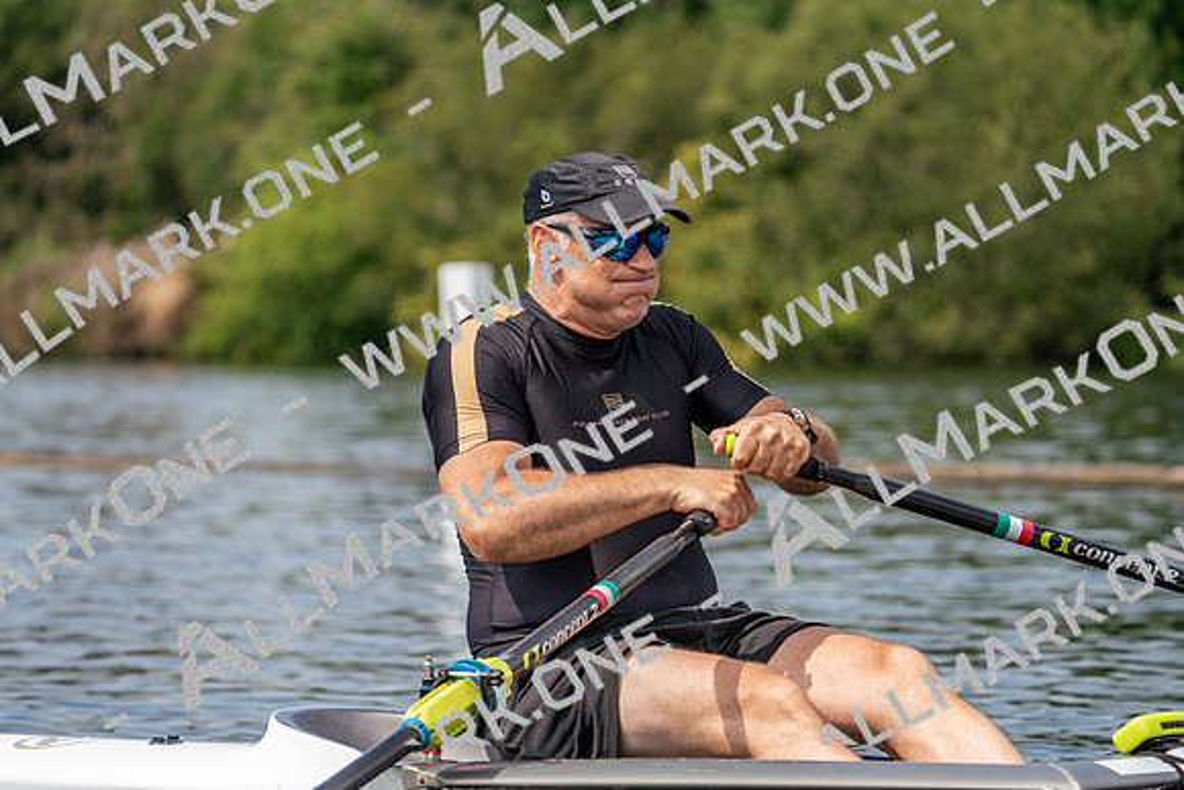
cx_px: 592
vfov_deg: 6.9
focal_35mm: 200
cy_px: 395
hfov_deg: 10.3
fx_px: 6579
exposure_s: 1/1600
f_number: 5.6
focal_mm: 200
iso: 320
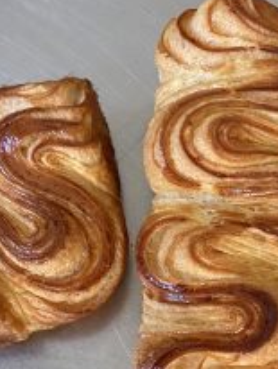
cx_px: 146
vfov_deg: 30.0
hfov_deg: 23.3
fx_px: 673
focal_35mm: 63
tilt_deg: -74.2
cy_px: 292
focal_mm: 4.25
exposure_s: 1/60
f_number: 1.8
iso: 200
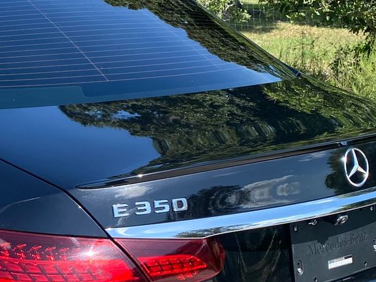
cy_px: 246
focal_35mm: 72
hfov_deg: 26.2
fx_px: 782
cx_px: 38
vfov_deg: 20.1
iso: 32
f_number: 1.8
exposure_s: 1/1522
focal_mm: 4.25
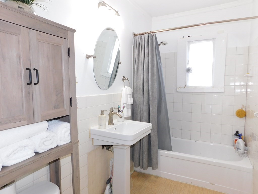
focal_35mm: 23
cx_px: 129
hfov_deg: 73.9
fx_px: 171
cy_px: 97
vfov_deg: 58.9
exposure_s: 1/30
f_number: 3
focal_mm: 4
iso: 160
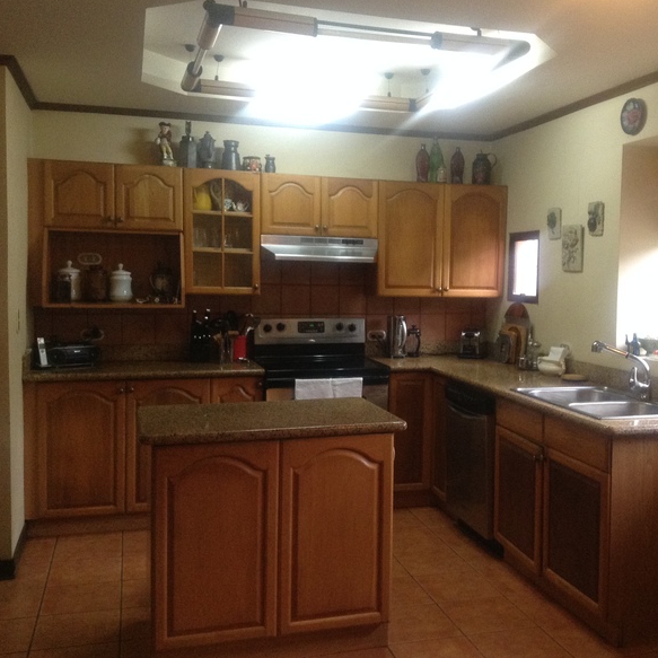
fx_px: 860
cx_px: 401
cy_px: 326
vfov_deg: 41.9
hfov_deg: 41.6
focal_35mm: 40
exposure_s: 1/24
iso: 160
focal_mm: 3.3
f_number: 2.4
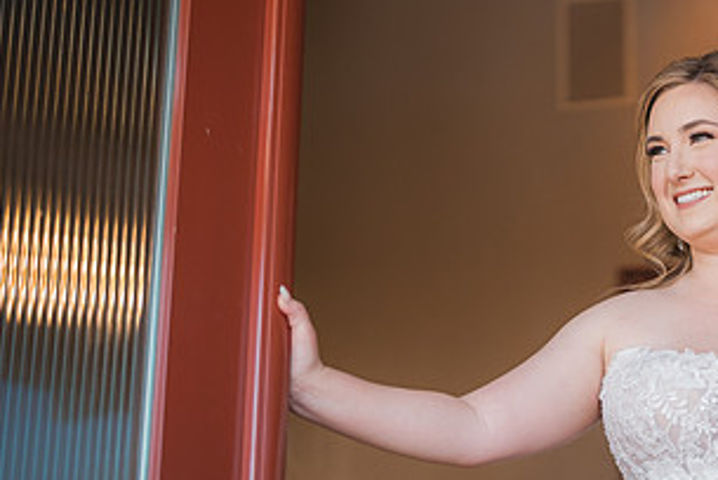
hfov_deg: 20.9
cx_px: 662
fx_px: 1896
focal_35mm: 95
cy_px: 265
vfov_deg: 14.4
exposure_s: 1/3200
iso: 1250
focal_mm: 50
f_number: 1.4
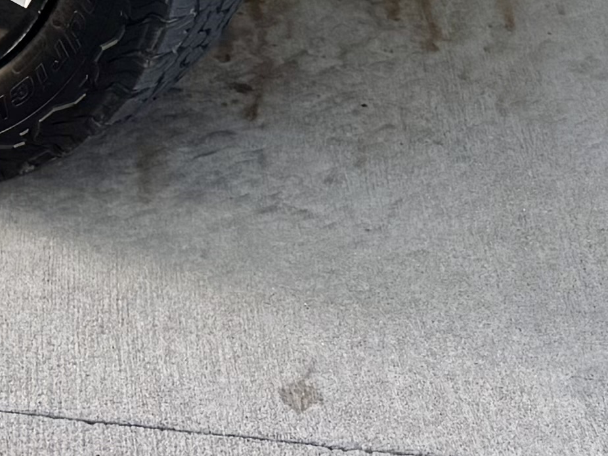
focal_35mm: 148
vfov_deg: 8.7
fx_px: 2600
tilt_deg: -10.5
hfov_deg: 12.5
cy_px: -801
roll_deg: -0.1
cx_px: -383
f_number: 1.78
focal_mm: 6.76
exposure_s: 1/121
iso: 64
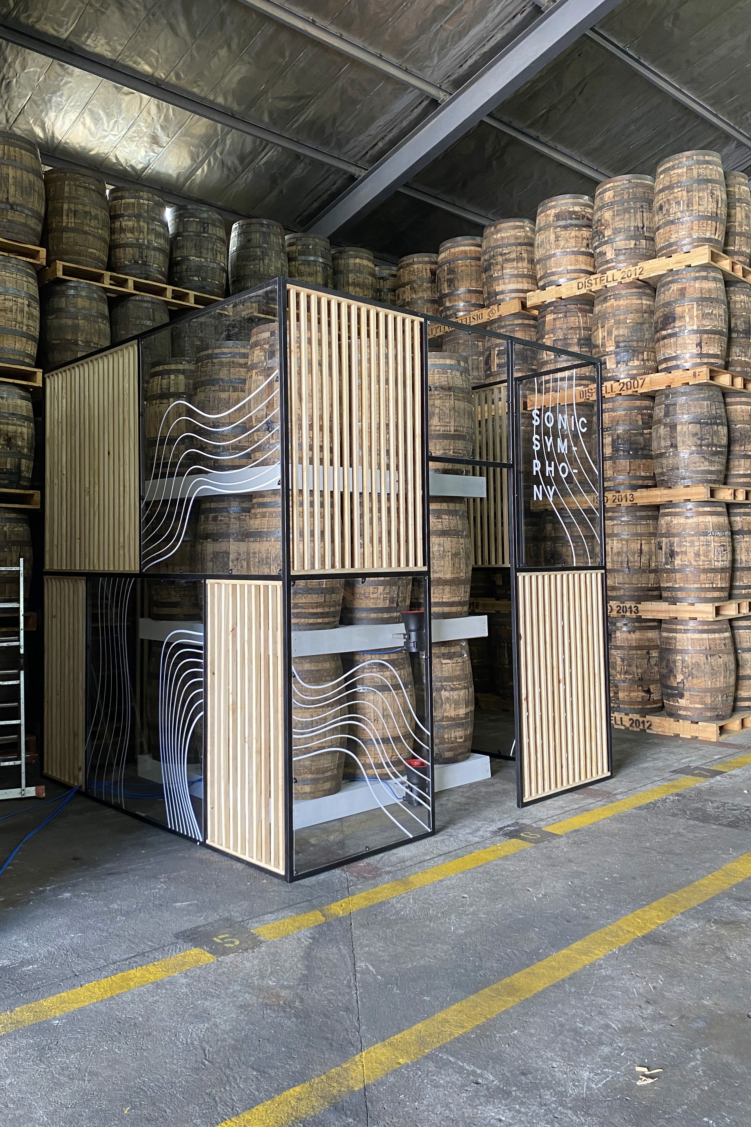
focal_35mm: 28
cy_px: 544
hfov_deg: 46.4
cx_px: 348
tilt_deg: +1.3
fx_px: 876
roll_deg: +1.3
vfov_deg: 65.5
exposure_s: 1/60
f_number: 1.8
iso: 160
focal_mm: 4.25
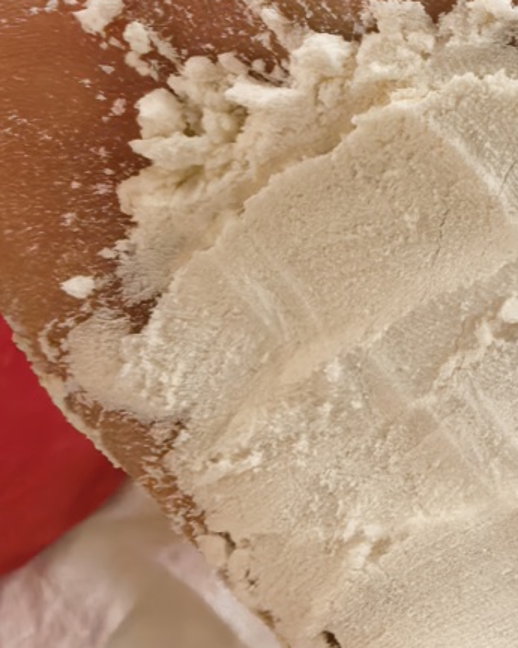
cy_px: 216
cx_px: 551
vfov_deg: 32.2
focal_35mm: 58
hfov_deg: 24.7
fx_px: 1111
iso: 500
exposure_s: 1/100
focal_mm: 1.95
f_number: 2.2
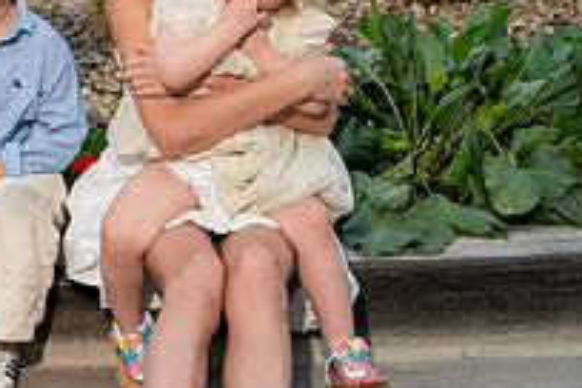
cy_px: -70
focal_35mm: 128
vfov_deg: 10.5
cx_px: -407
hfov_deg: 14.4
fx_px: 2069
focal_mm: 35
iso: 3200
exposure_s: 1/250
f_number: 4
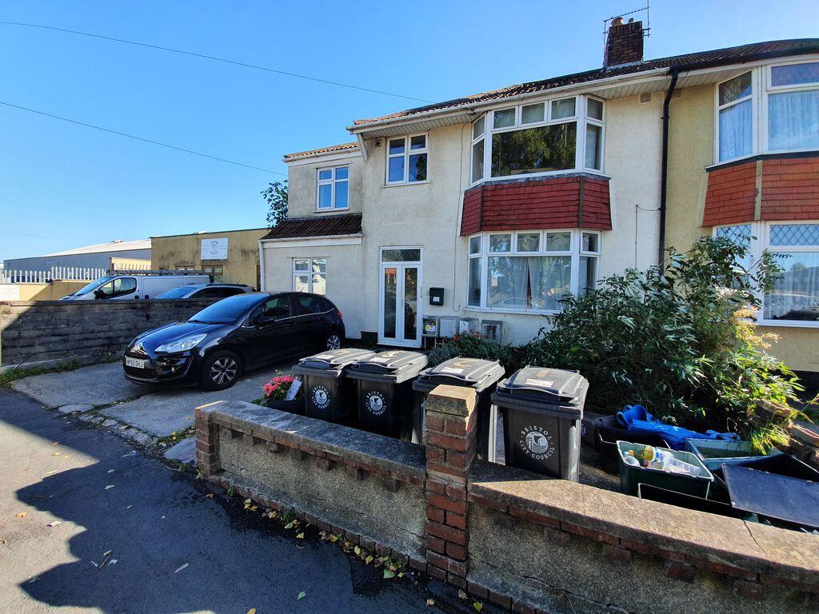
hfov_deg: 106.2
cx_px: 410
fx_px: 308
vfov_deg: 89.9
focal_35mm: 13
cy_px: 307
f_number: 2.2
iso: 50
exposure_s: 1/413
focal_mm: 1.8
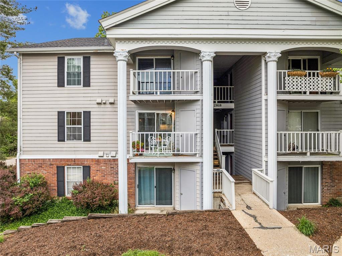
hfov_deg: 71.6
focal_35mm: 24
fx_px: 237
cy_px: 128
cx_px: 171
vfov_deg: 56.8
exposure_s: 1/15
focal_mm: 12.3
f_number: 2.8
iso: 110
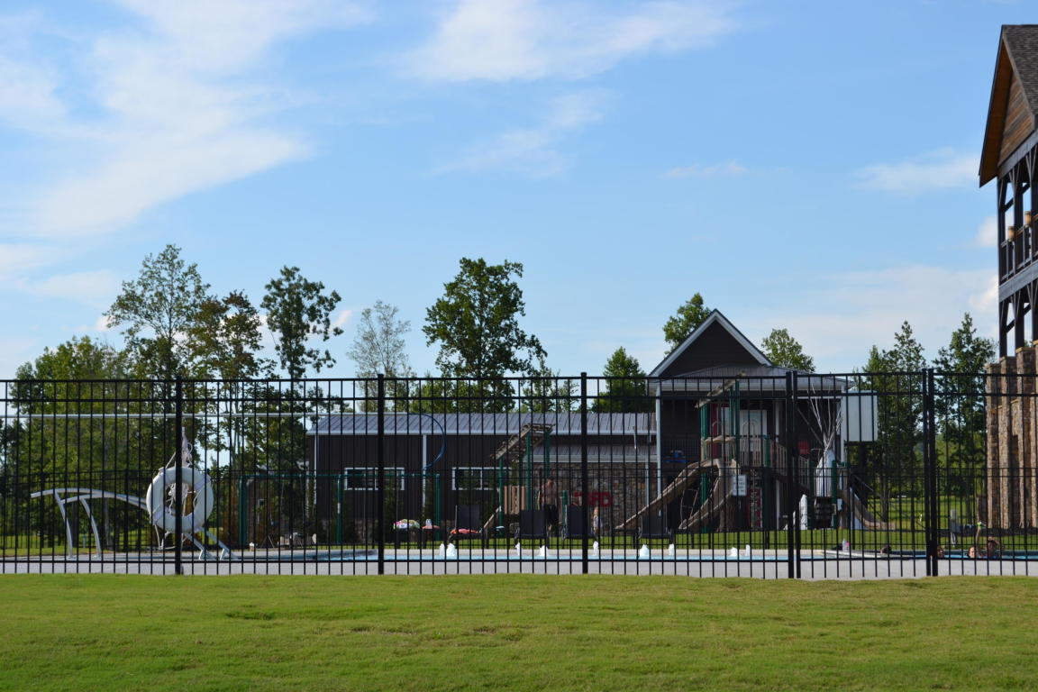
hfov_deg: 24.6
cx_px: 519
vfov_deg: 16.6
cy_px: 346
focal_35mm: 82
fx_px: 2379
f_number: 8
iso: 100
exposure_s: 1/250
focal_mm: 55
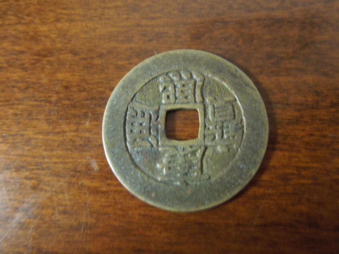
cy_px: 127
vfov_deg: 54.9
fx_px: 245
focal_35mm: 25
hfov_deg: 69.4
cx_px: 170
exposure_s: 1/8
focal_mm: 4.5
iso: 800
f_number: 3.3
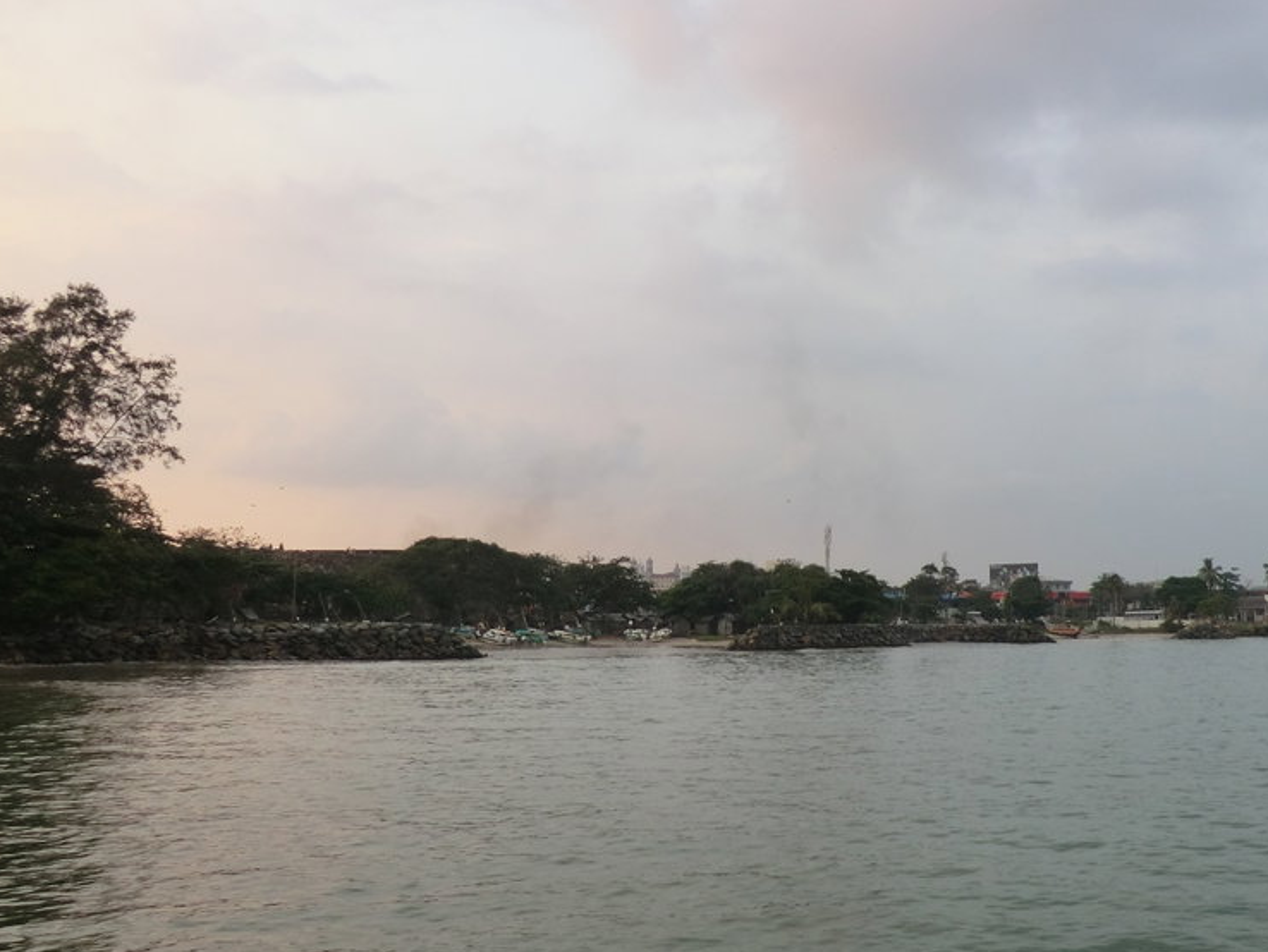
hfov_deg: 47.0
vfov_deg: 36.8
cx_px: 850
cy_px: 522
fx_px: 1429
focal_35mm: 39
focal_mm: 4.3
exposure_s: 1/100
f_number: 3.2
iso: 80
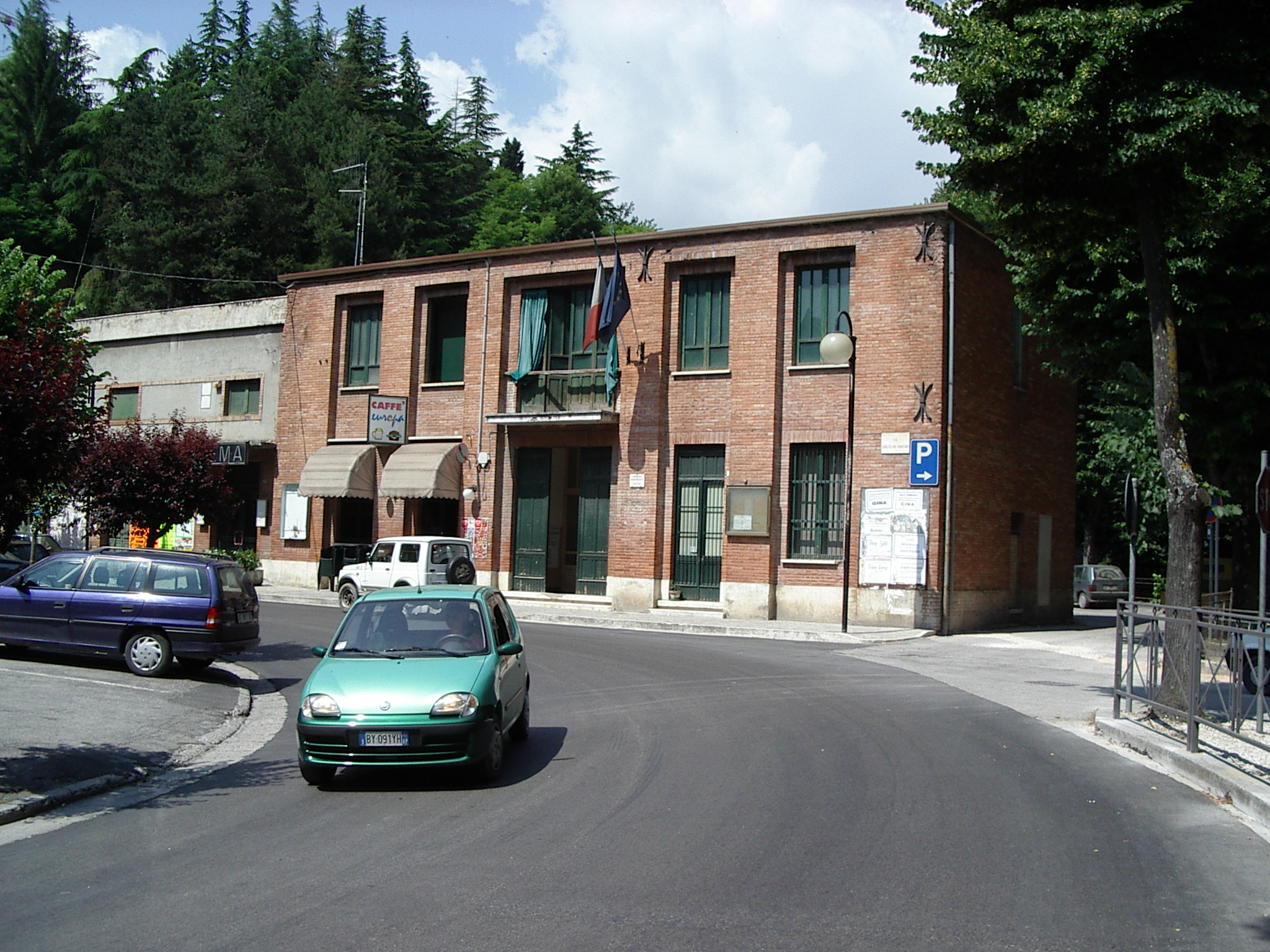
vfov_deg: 37.7
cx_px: 635
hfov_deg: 49.0
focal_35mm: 38
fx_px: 1394
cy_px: 476
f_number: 4.8
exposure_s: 1/400
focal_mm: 5.8
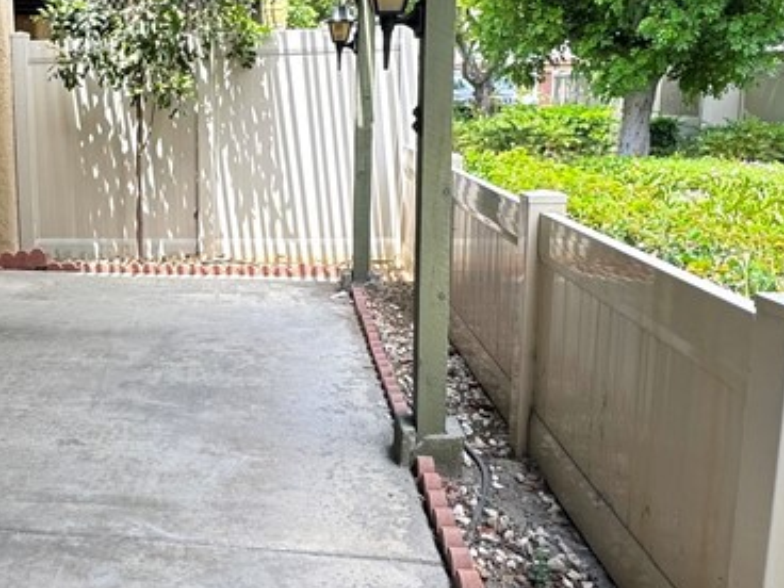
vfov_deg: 36.8
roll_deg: +2.3
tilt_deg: -9.8
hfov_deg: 44.8
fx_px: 883
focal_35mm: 39
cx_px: 128
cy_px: 254
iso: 40
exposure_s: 1/223
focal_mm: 2.22
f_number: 2.2
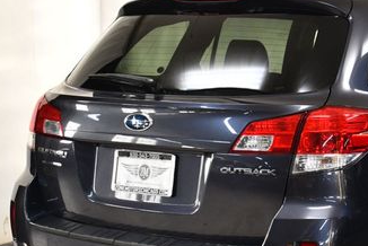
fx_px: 1044
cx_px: 336
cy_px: 140
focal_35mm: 102
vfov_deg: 13.4
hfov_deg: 19.6
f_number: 4
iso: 800
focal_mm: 26
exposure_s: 1/200
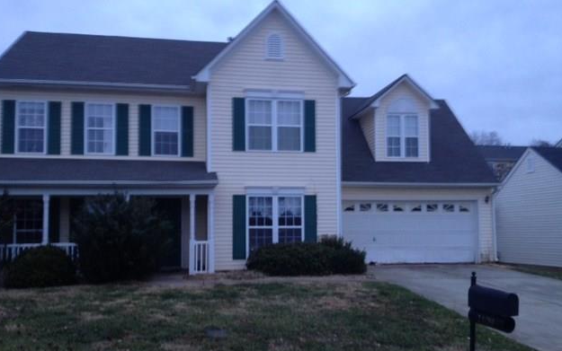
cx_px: 276
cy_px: 200
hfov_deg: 51.5
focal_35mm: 38
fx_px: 582
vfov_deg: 33.6
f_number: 2.4
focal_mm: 4.28
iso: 100
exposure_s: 1/20
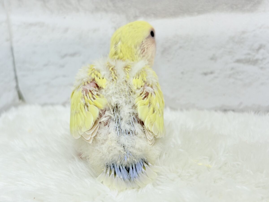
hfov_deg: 36.8
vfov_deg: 28.0
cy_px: 101
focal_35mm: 52
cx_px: 134
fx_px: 404
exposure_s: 1/100
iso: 64
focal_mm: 5.96
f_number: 1.6
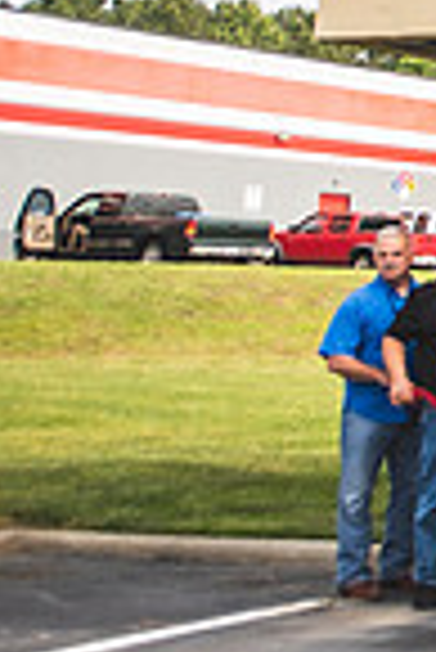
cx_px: 1299
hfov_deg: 10.4
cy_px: 83
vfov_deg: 20.8
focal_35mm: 96
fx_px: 1740
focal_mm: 24
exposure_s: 1/800
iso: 100
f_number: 2.8
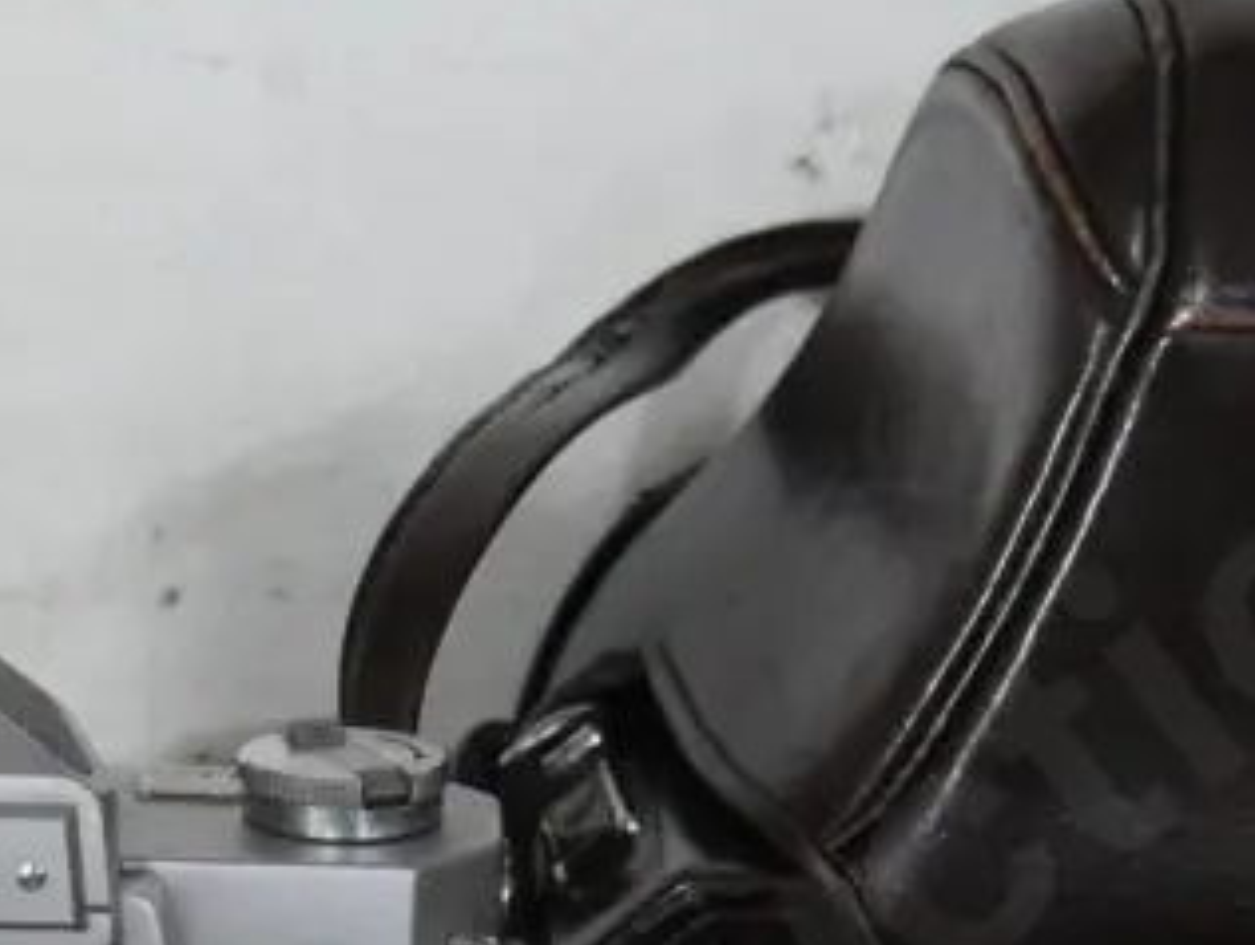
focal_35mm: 123
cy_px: 967
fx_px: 4466
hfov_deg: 16.0
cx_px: 822
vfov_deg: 11.9
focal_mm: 19
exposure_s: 1/60
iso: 3200
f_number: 4.1
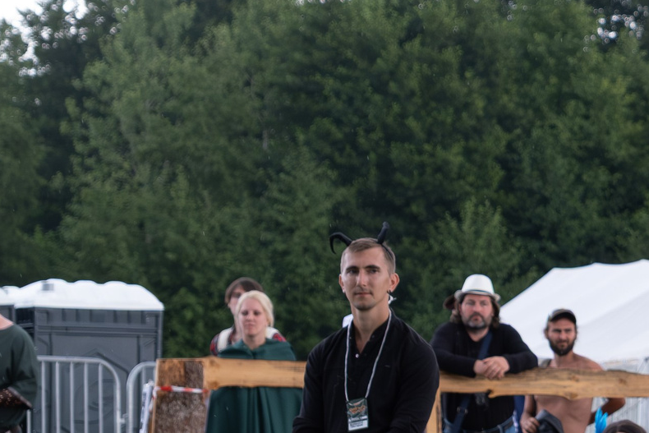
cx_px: 836
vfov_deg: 6.8
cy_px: 68
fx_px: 3624
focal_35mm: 201
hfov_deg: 10.0
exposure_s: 1/640
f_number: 3.6
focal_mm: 41.4
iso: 800
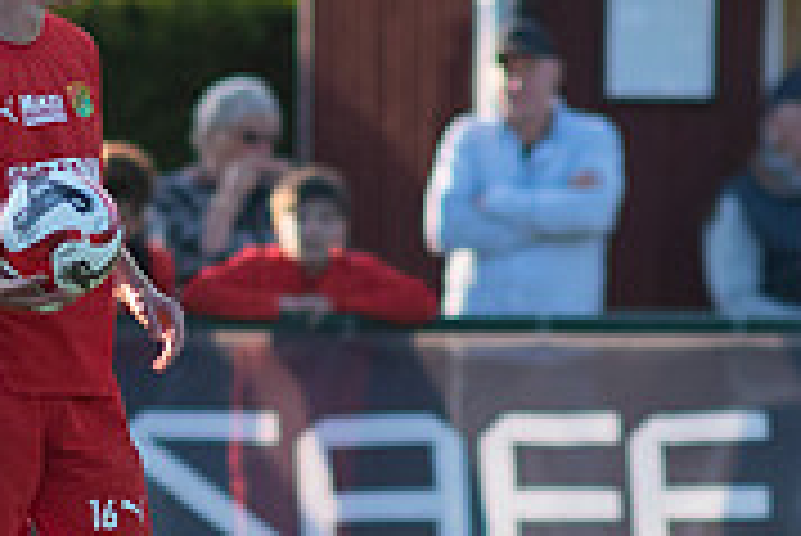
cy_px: 417
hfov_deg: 1.1
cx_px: 76
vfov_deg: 0.7
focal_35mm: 1869
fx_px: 41618
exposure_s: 1/2000
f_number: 3.2
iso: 500
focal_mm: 300
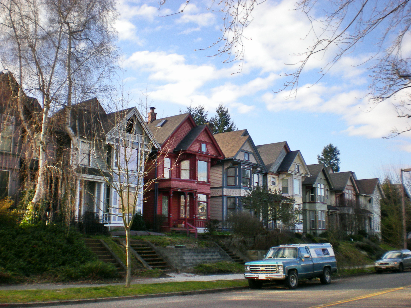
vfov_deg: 37.7
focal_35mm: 38
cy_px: 154
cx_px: 206
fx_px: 451
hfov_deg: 49.0
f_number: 4.6
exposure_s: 1/149
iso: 50
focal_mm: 6.3
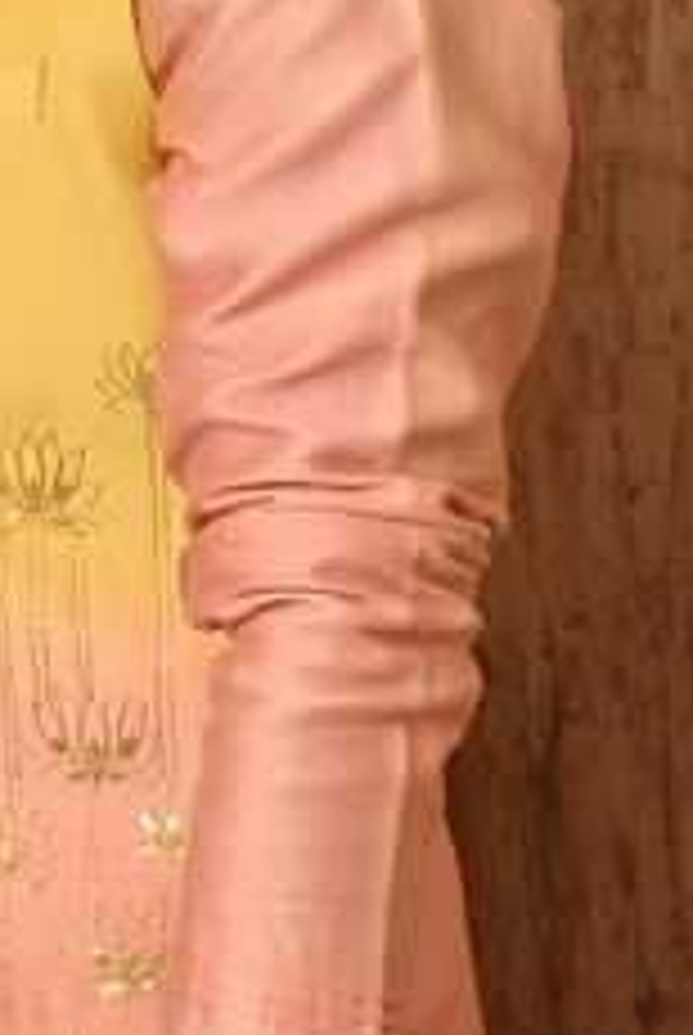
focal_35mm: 139
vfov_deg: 14.7
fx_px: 4001
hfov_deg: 9.8
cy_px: 263
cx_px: -18
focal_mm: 61
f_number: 8
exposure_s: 1/160
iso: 250
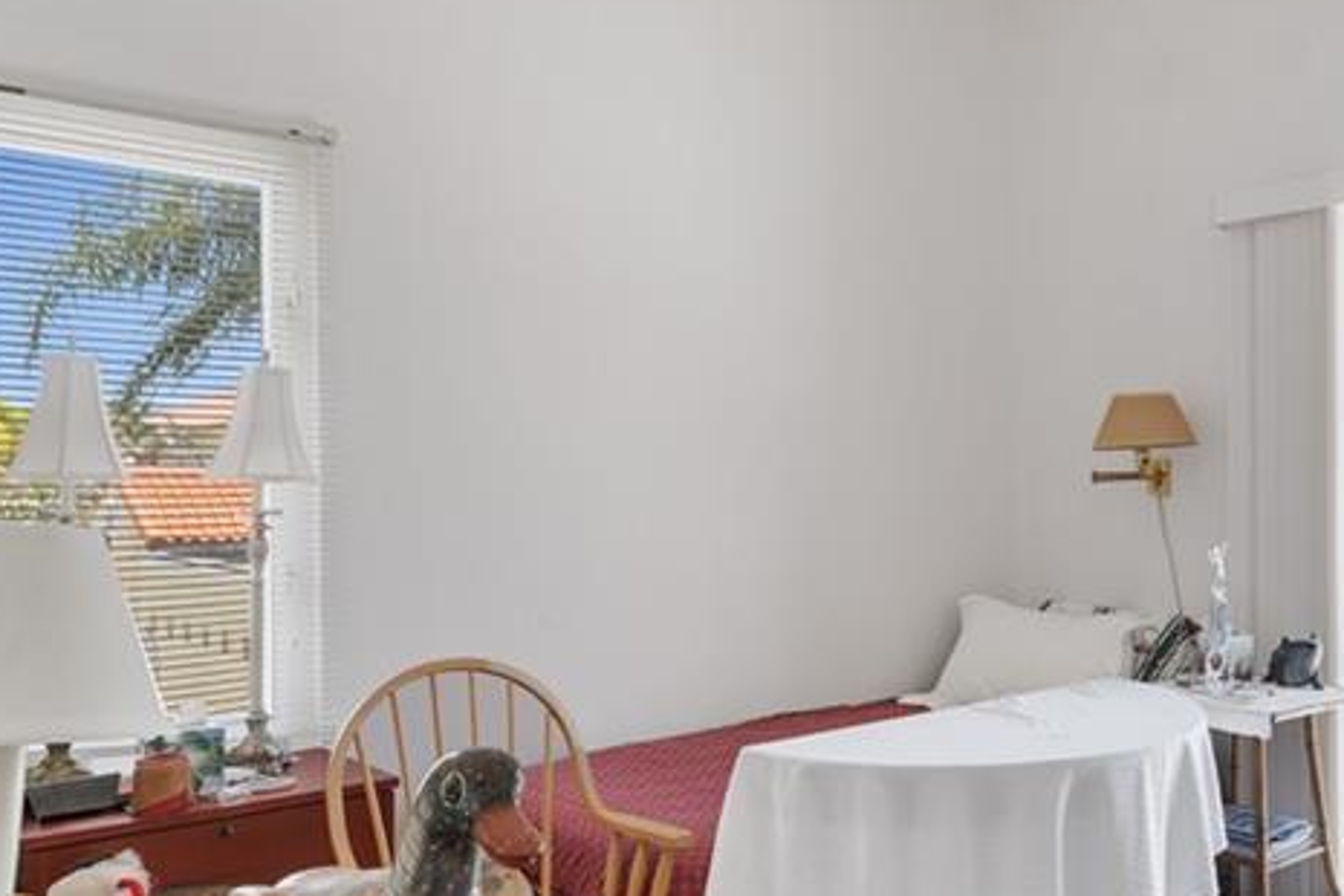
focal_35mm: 33
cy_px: 436
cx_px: 1093
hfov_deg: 53.1
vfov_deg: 40.0
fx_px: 1232
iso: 320
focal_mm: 10
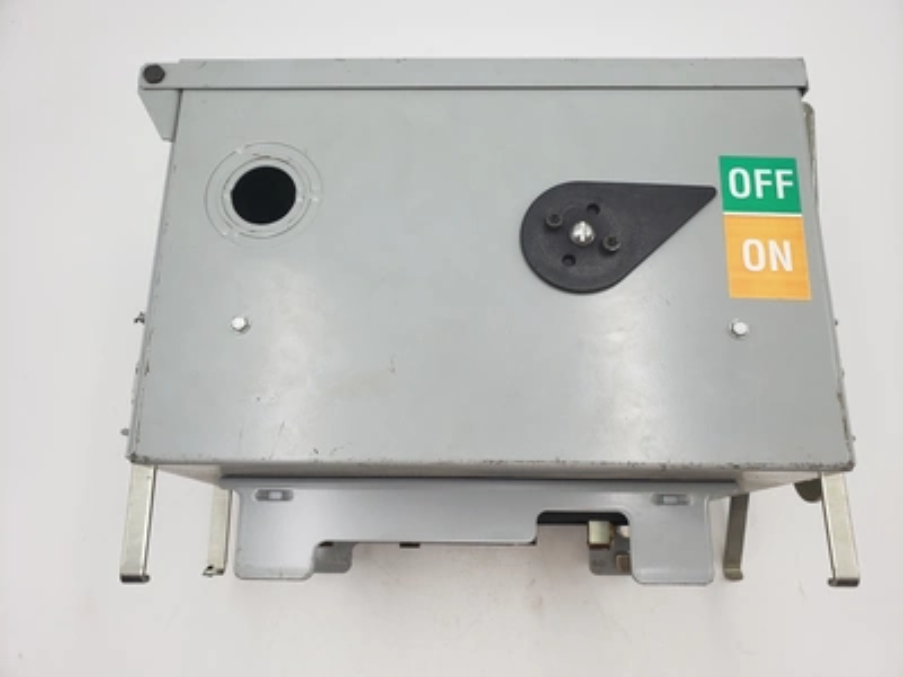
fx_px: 678
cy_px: 338
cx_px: 452
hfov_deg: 67.3
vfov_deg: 53.1
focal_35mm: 26
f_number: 2.4
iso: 64
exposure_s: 1/120
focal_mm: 4.3
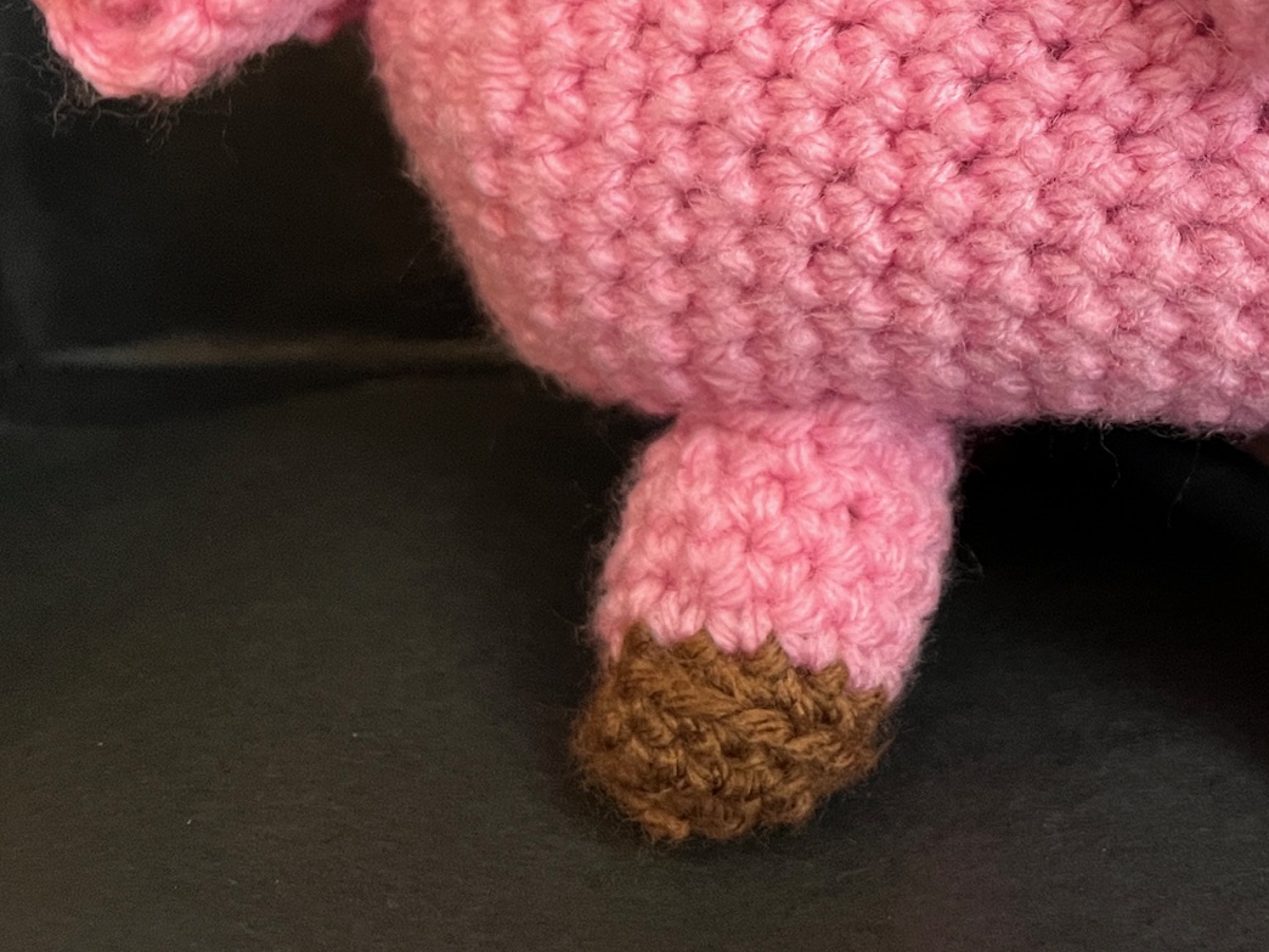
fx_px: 1870
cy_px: 51
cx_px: 1139
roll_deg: -0.4
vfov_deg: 27.3
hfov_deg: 35.3
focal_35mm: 51
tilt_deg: -15.6
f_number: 1.5
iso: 500
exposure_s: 1/40
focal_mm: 5.7
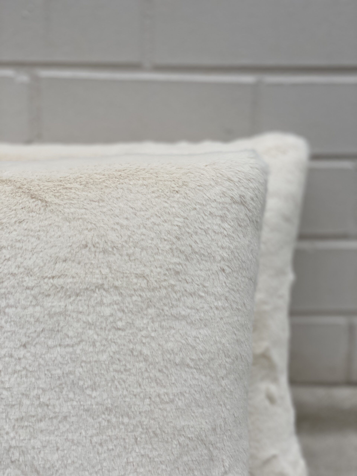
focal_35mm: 52
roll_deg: -1.1
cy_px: 238
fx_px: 715
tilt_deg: -13.1
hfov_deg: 28.0
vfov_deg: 36.8
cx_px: 178
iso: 20
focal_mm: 6
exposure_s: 1/1332
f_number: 2
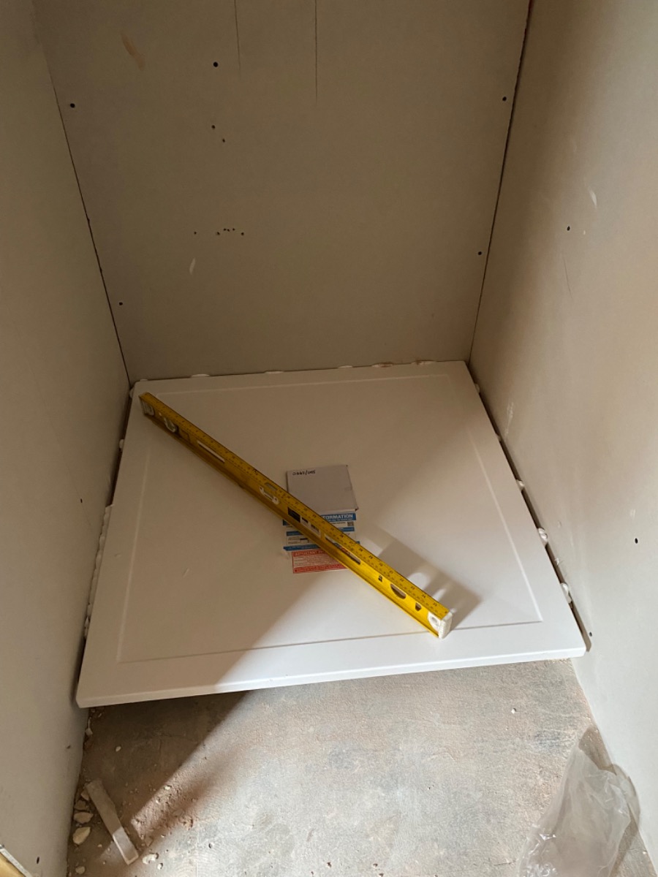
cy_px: 438
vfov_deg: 67.3
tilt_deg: -42.3
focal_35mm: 26
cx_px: 329
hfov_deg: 53.1
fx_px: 659
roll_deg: +1.6
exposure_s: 1/25
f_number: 1.8
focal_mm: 4.25
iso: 500
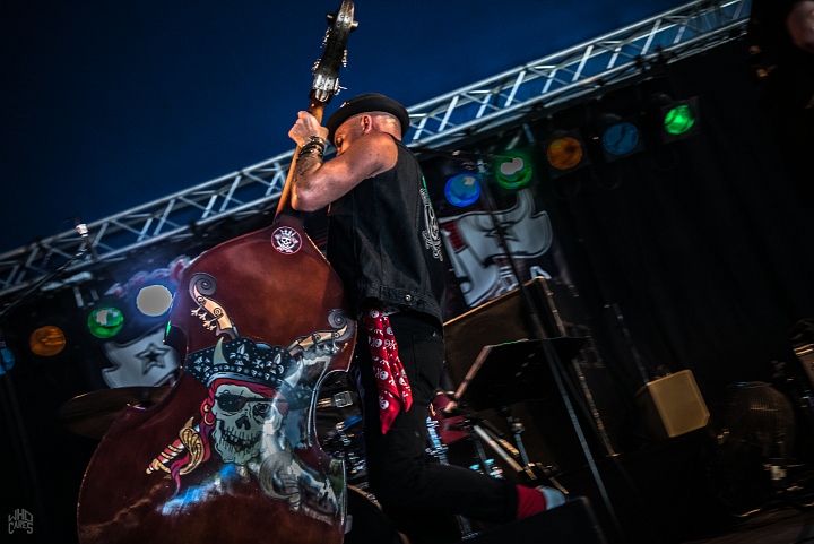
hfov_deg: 39.6
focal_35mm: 50
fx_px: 1131
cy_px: 272
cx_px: 407
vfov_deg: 27.0
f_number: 2.8
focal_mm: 50
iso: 2500
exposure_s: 1/100
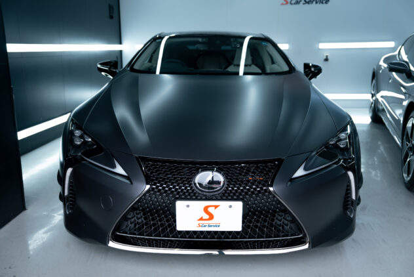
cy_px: 138
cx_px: 207
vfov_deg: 38.9
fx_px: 391
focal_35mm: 34
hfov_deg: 55.8
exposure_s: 1/320
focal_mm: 34
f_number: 2.8
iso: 125
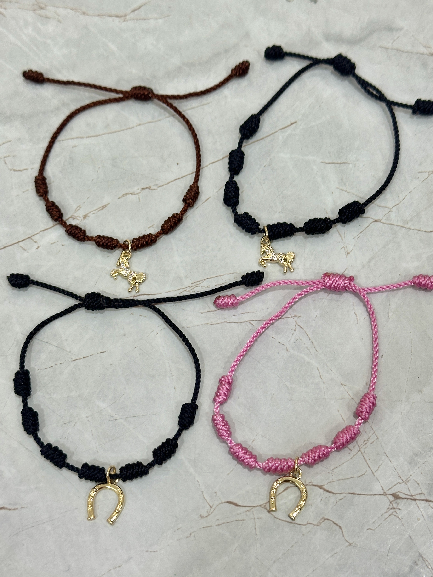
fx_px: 801
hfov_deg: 30.3
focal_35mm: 48
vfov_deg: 39.7
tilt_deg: -66.7
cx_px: 216
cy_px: 288
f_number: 1.78
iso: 100
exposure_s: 1/60
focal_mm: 6.86
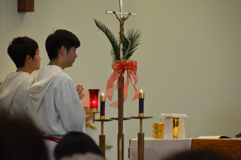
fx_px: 1704
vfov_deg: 5.4
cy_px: 80
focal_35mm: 255
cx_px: 120
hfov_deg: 8.1
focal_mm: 170
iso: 1600
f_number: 5.6
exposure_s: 1/80
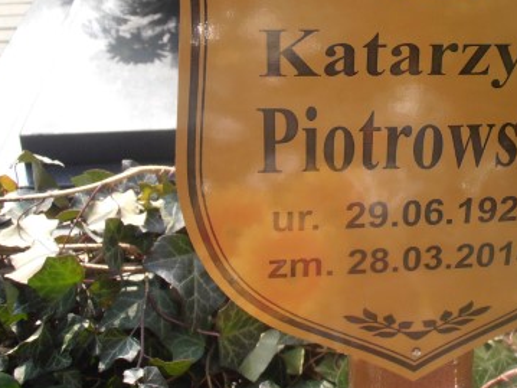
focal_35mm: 66
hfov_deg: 28.5
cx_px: 444
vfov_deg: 22.1
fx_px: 985
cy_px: 104
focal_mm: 6.61
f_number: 3.9
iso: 80
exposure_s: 1/250
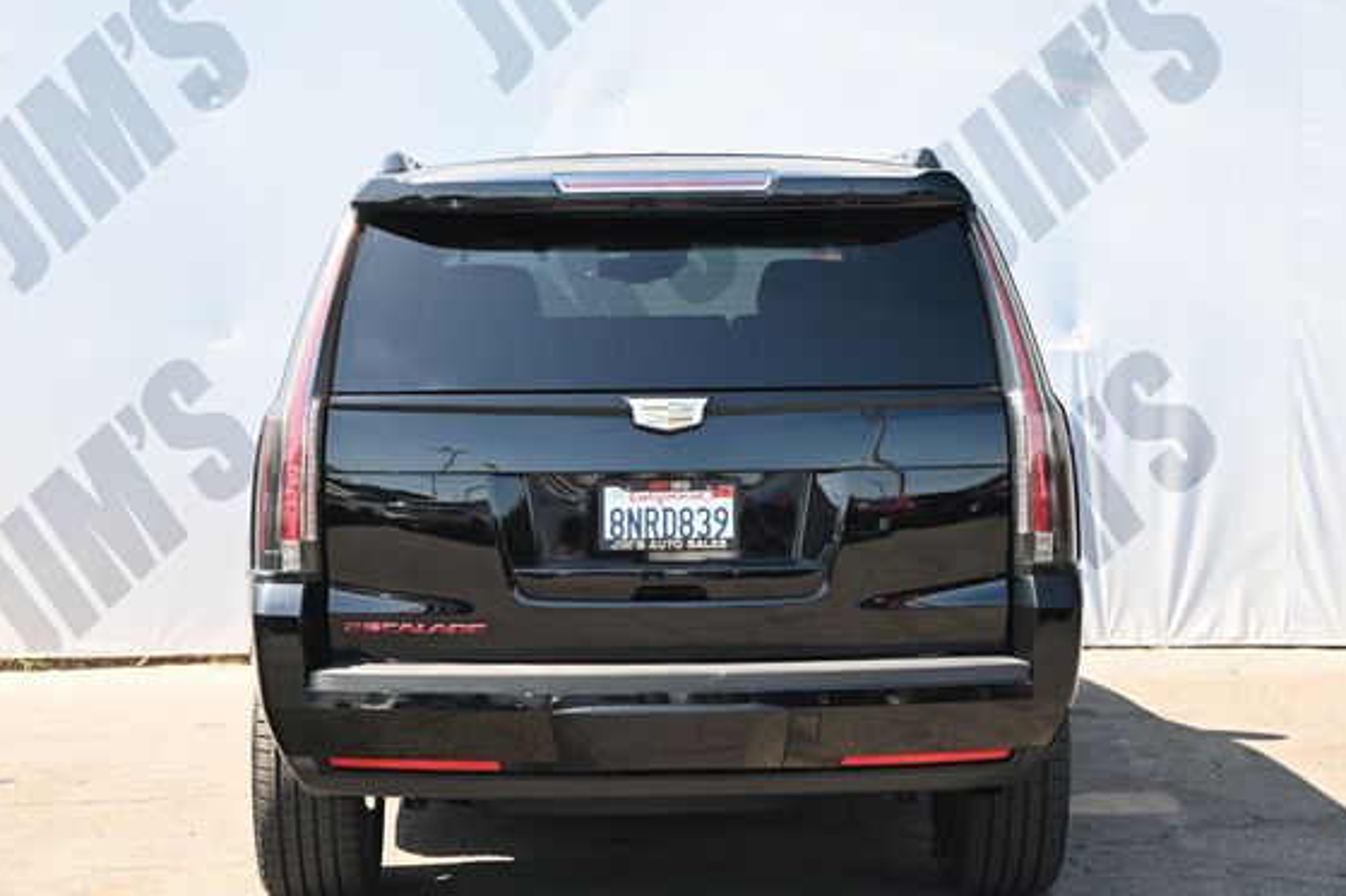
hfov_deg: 28.1
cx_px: 668
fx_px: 2691
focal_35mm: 72
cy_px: 504
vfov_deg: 18.9
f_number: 5.6
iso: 400
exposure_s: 1/200
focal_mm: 42
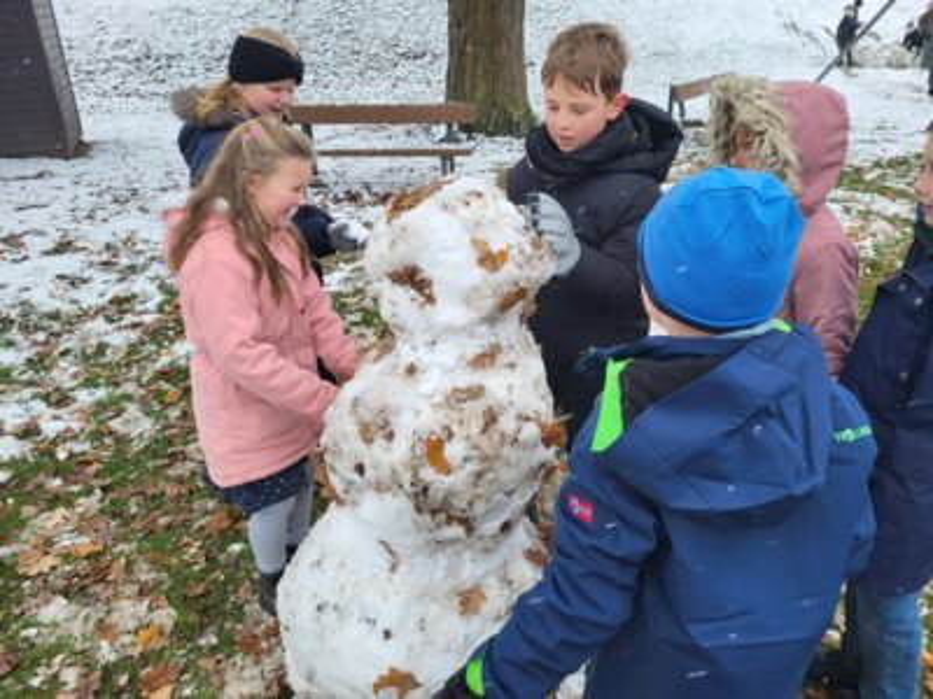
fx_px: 701
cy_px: 350
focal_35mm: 26
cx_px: 466
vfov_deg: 53.1
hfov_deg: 67.3
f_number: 1.8
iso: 40
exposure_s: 1/300
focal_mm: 5.4
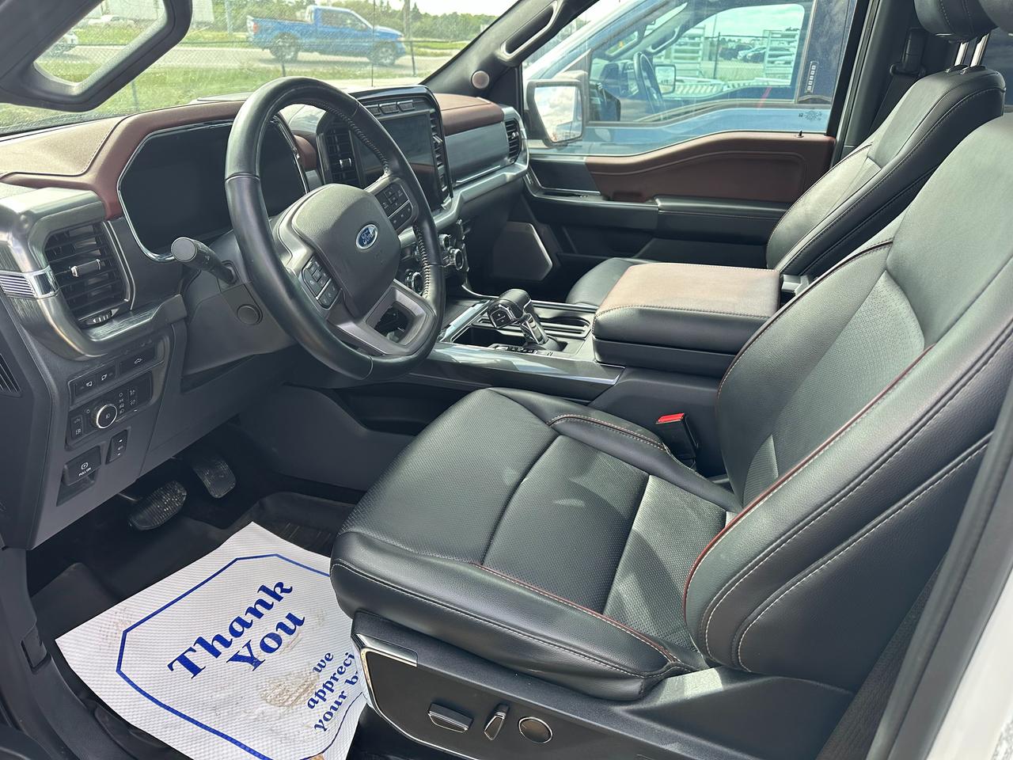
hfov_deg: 71.6
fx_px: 702
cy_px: 380
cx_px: 506
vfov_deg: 56.8
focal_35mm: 24
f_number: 1.78
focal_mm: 6.86
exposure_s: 1/297
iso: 80
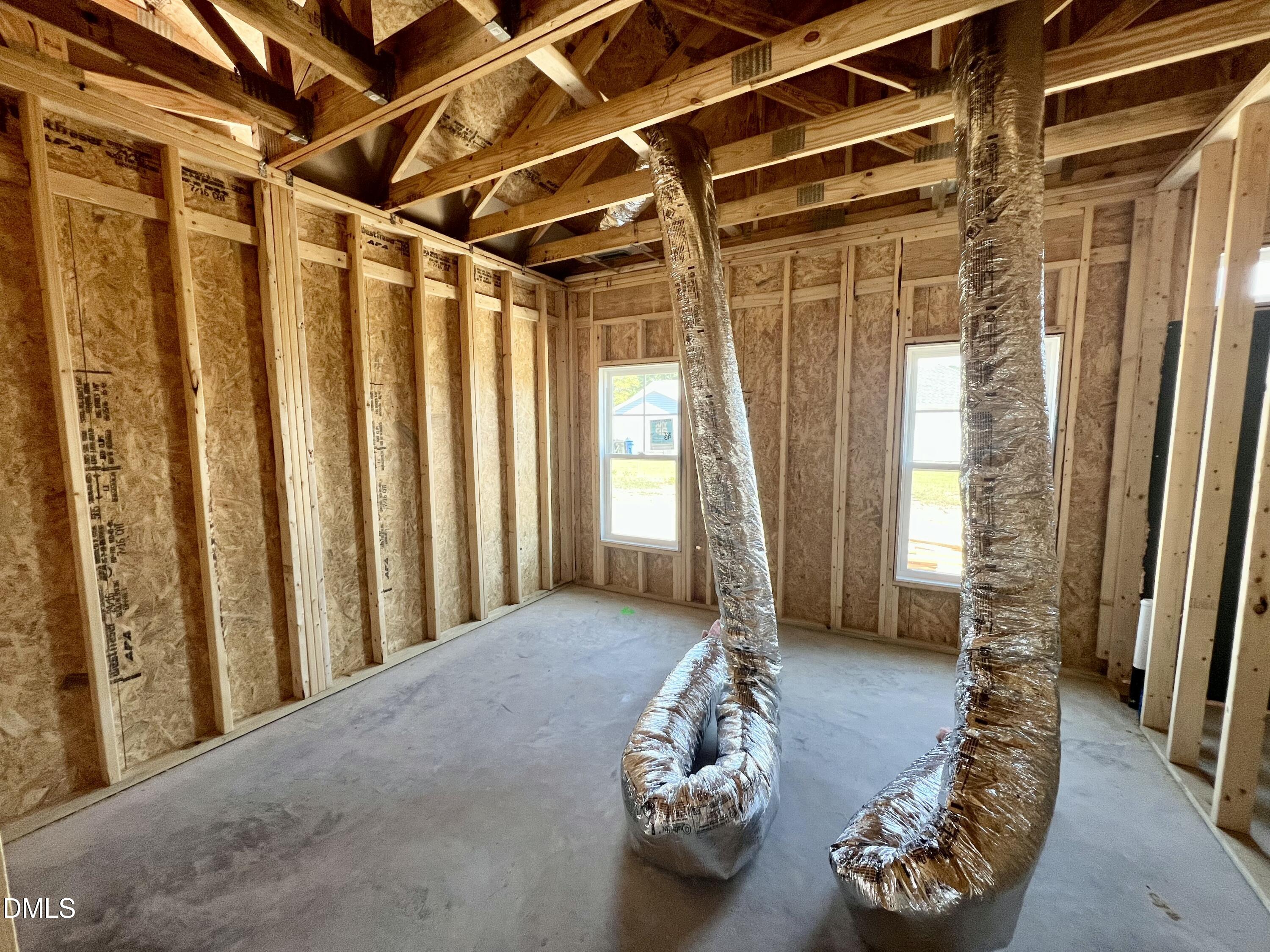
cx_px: 635
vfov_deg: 89.9
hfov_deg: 106.2
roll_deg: +0.5
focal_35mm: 13
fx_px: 477
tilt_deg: -6.5
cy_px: 476
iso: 125
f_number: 1.8
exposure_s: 1/99
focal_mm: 1.57
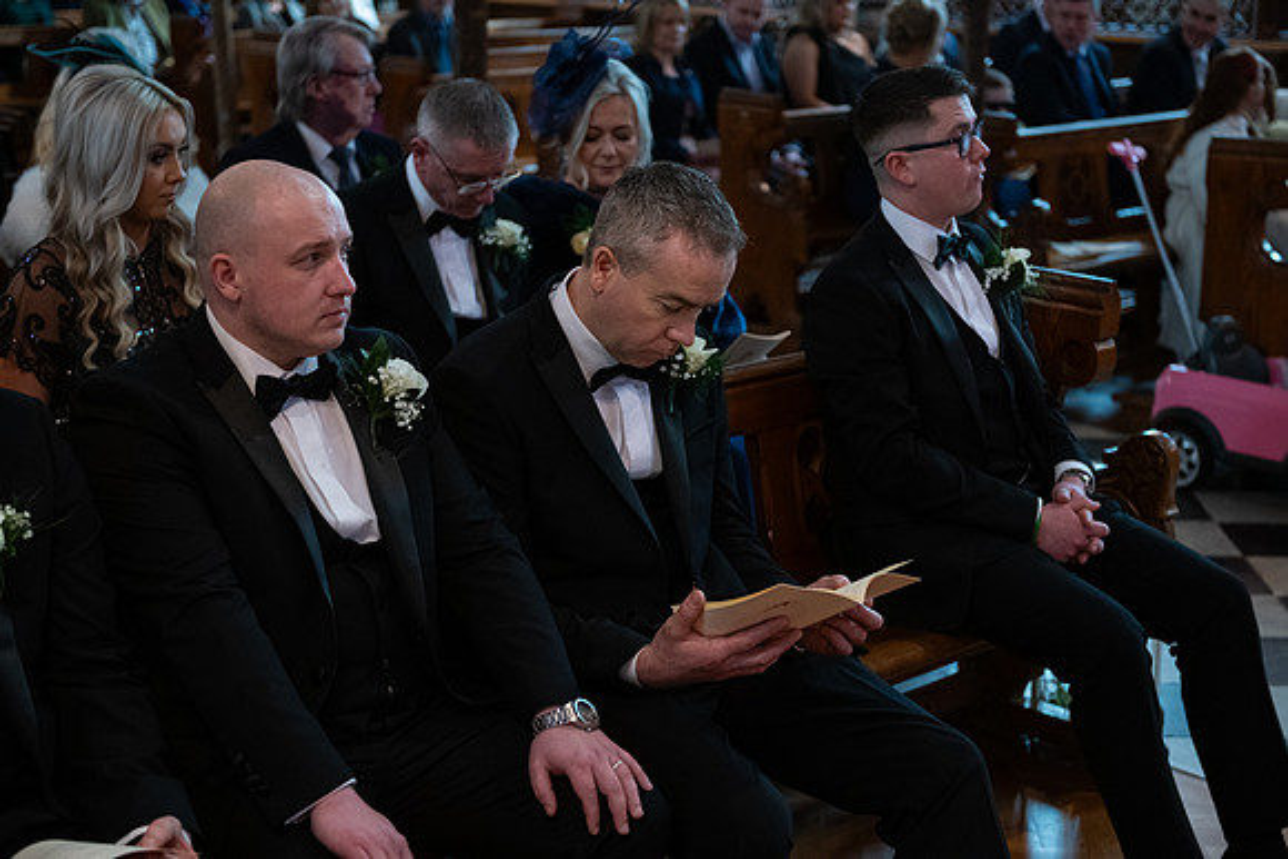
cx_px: 644
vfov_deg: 22.6
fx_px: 2147
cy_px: 430
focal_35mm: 60
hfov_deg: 33.4
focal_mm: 60
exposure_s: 1/160
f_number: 3.5
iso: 1250
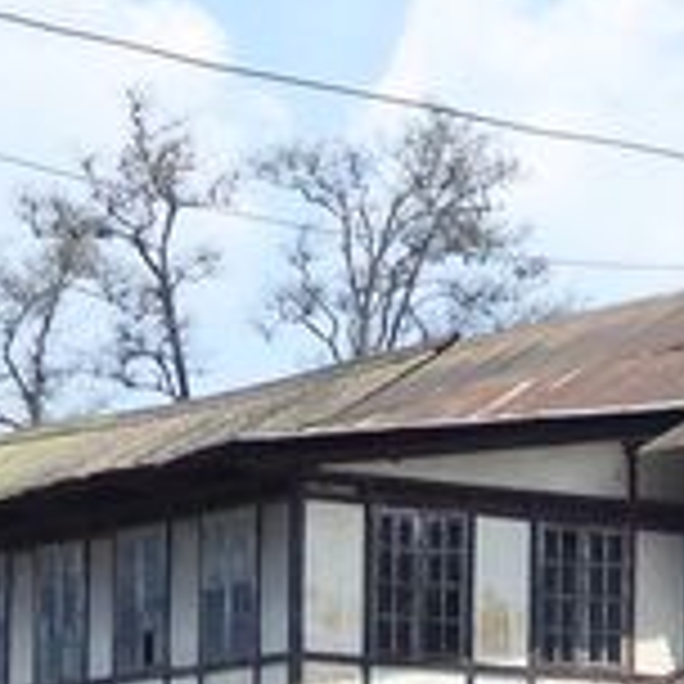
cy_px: 1170
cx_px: 765
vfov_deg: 9.3
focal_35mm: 181
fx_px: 4046
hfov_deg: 9.6
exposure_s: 1/400
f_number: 3.7
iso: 80
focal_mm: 6.7
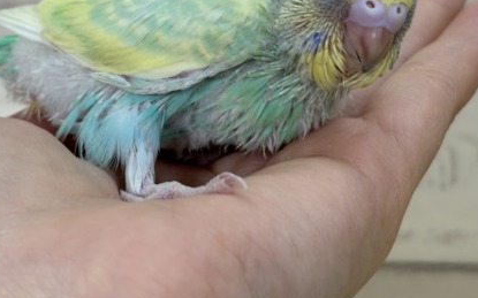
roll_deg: -1.5
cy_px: 45
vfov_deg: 15.2
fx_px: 1107
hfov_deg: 24.4
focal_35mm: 85
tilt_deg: +0.8
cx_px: 210
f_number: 1.6
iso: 32
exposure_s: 1/50
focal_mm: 5.96
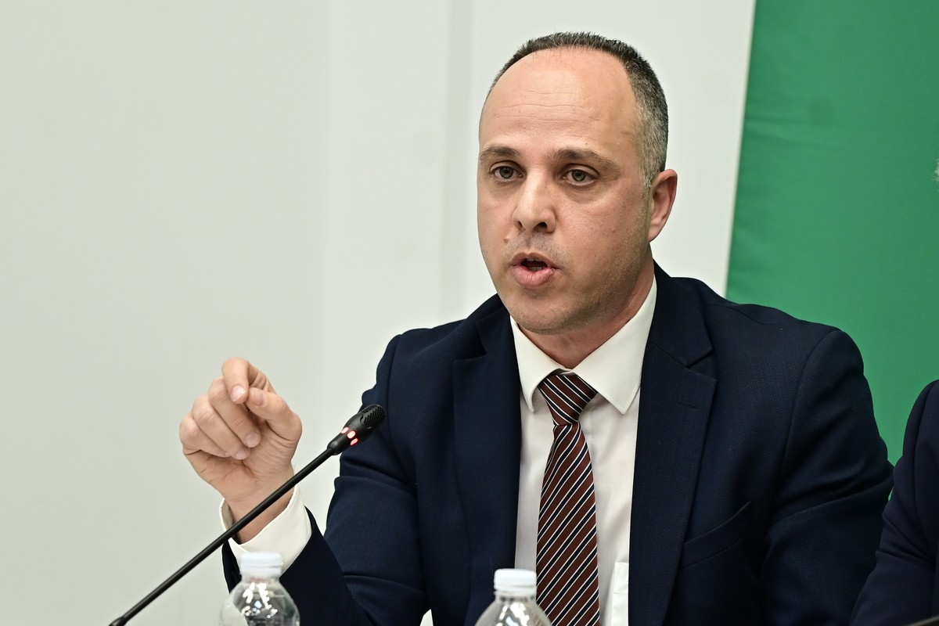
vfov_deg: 11.4
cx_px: 470
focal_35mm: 120
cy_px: 313
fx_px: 3130
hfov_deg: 17.1
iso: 1000
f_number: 4
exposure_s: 1/250
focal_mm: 120
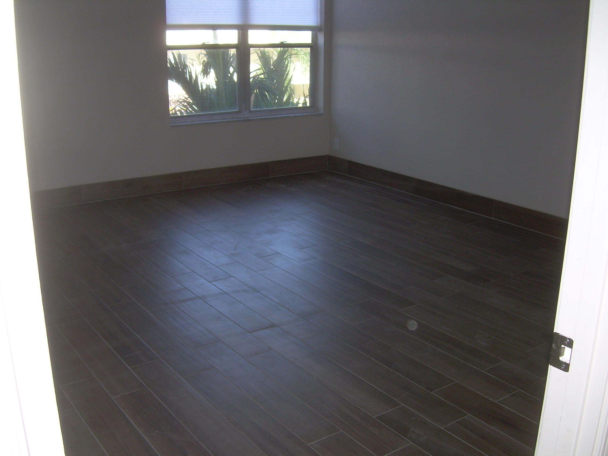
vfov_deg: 37.7
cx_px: 304
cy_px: 228
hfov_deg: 49.0
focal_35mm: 38
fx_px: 667
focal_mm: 6.3
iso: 50
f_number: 2.8
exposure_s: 1/60
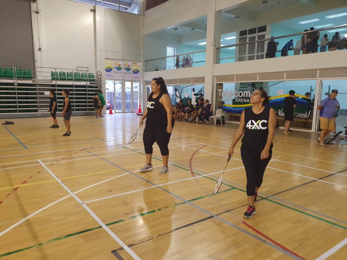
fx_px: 261
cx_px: 174
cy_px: 130
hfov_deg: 67.3
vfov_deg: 53.1
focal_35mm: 26
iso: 80
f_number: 2.4
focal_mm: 4.32
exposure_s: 1/50
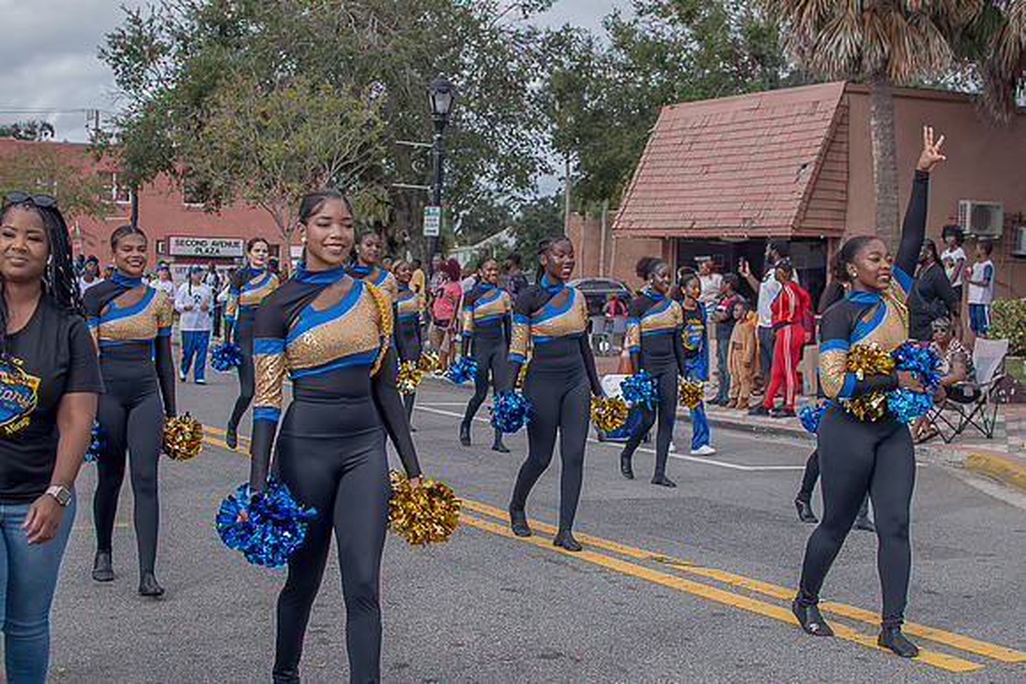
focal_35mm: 52
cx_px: 513
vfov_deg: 26.0
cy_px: 342
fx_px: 1482
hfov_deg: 38.2
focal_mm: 35
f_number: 4
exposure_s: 1/500
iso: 100
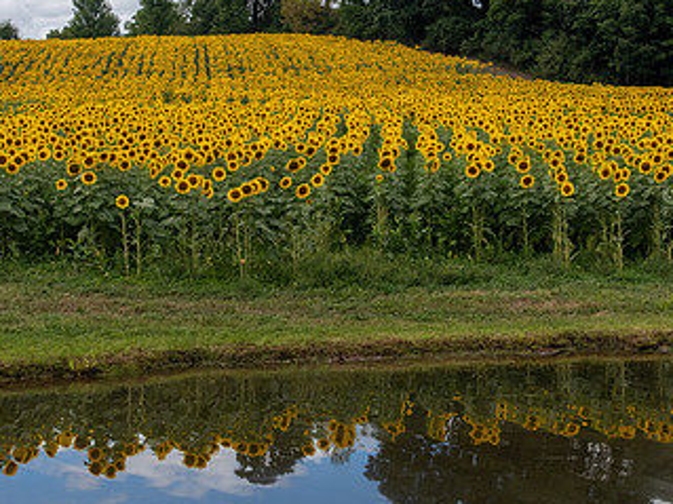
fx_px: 1360
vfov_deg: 21.0
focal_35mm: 70
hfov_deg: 27.8
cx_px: 306
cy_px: 208
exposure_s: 1/640
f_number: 11
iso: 400
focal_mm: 40
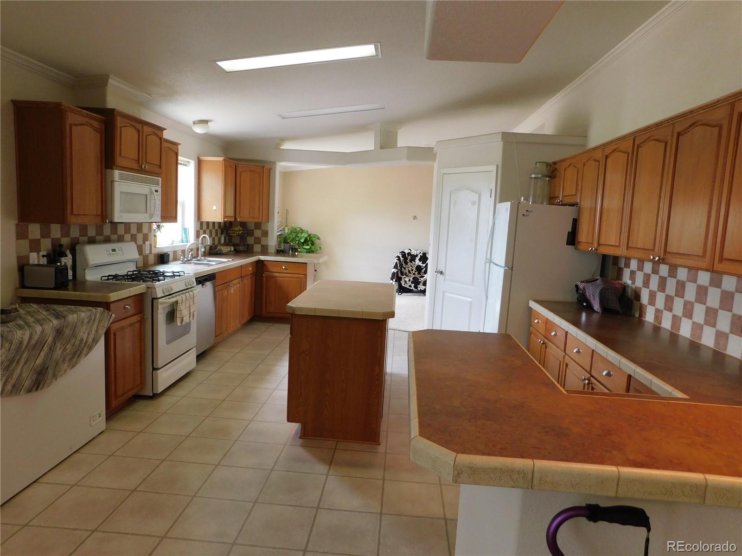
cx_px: 371
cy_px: 278
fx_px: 493
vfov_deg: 58.9
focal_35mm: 23
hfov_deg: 73.9
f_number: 3
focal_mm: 4
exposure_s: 1/30
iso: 180
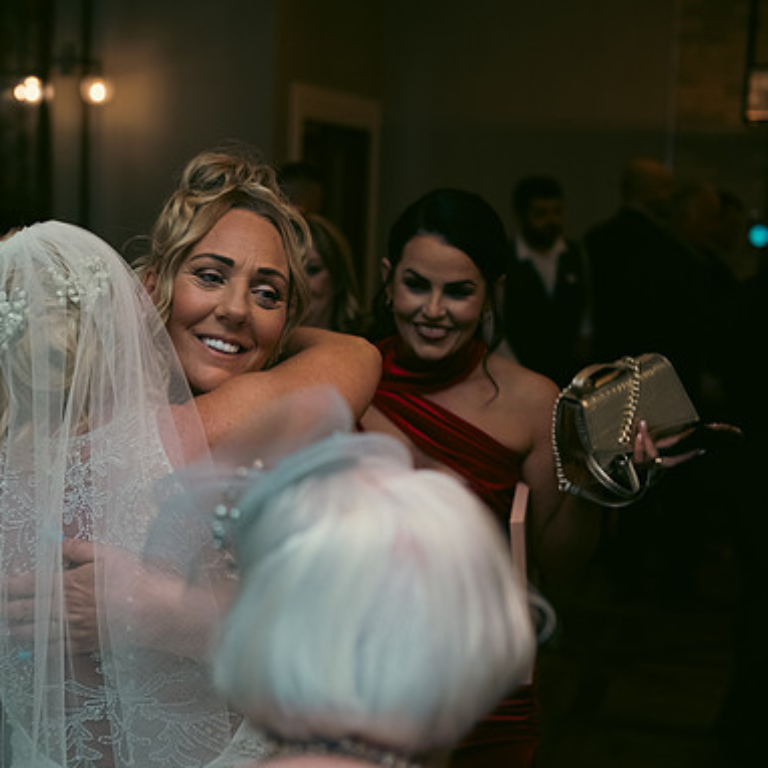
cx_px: 191
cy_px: 387
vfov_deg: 24.3
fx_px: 1782
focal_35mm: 71
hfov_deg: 24.1
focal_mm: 55
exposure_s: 1/160
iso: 800
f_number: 3.5
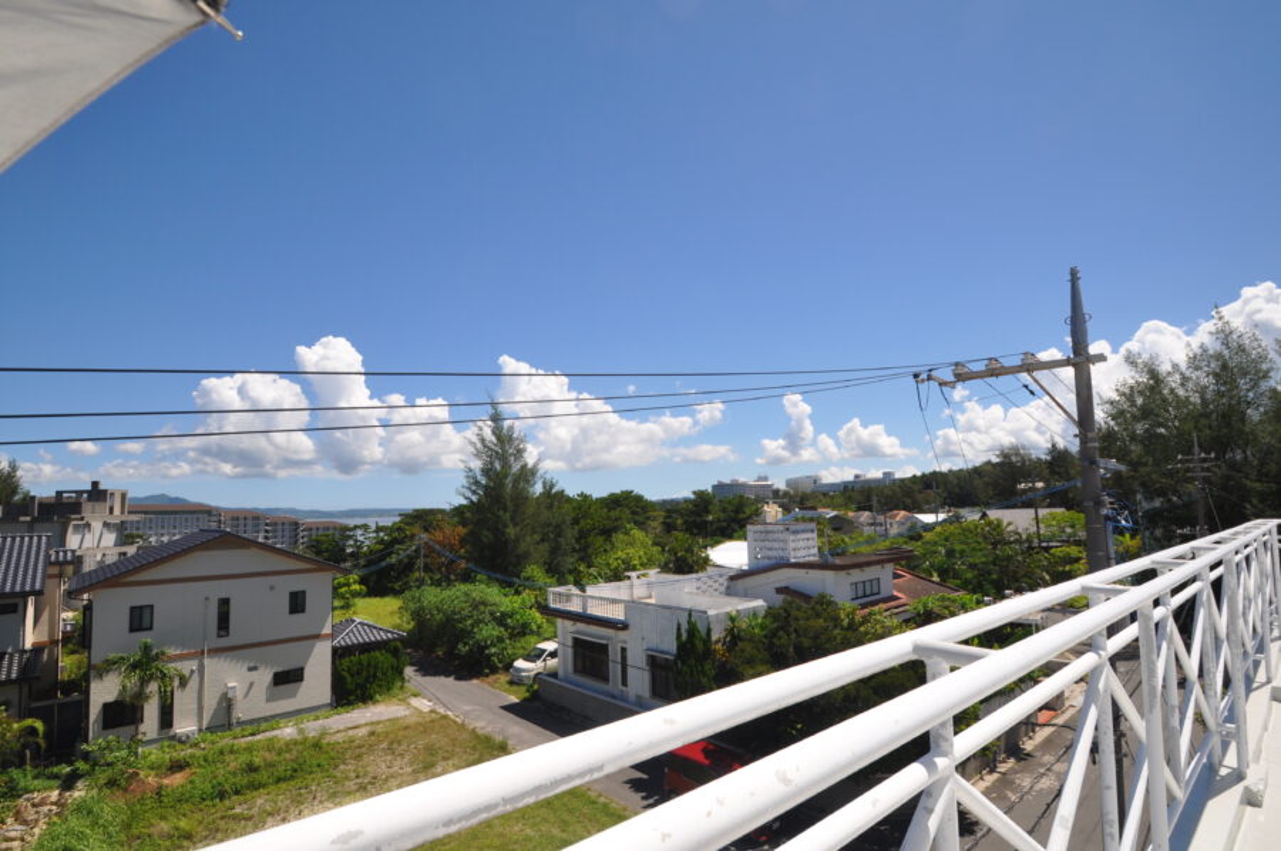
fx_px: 613
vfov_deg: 69.5
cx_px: 640
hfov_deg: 92.5
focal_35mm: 17
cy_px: 426
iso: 200
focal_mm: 11.5
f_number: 10
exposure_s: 1/400
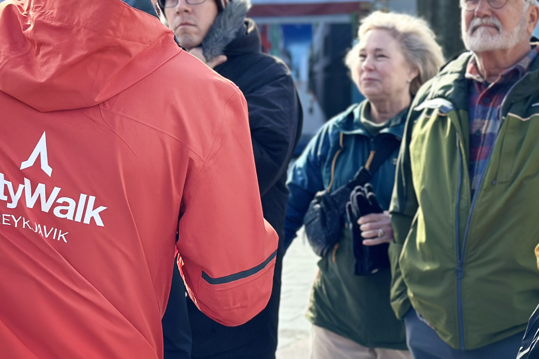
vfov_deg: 14.2
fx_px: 1437
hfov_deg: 21.2
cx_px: 220
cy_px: 146
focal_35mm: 96
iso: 80
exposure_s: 1/1414
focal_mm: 6.86
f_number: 1.78
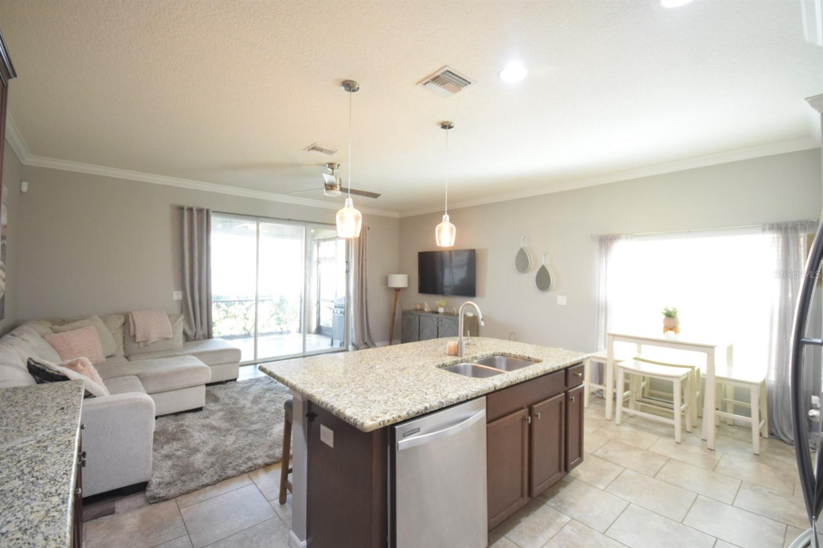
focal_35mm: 15
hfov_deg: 100.4
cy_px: 274
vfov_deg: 77.3
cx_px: 412
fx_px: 343
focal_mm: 10
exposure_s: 1/60
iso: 2500
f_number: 4
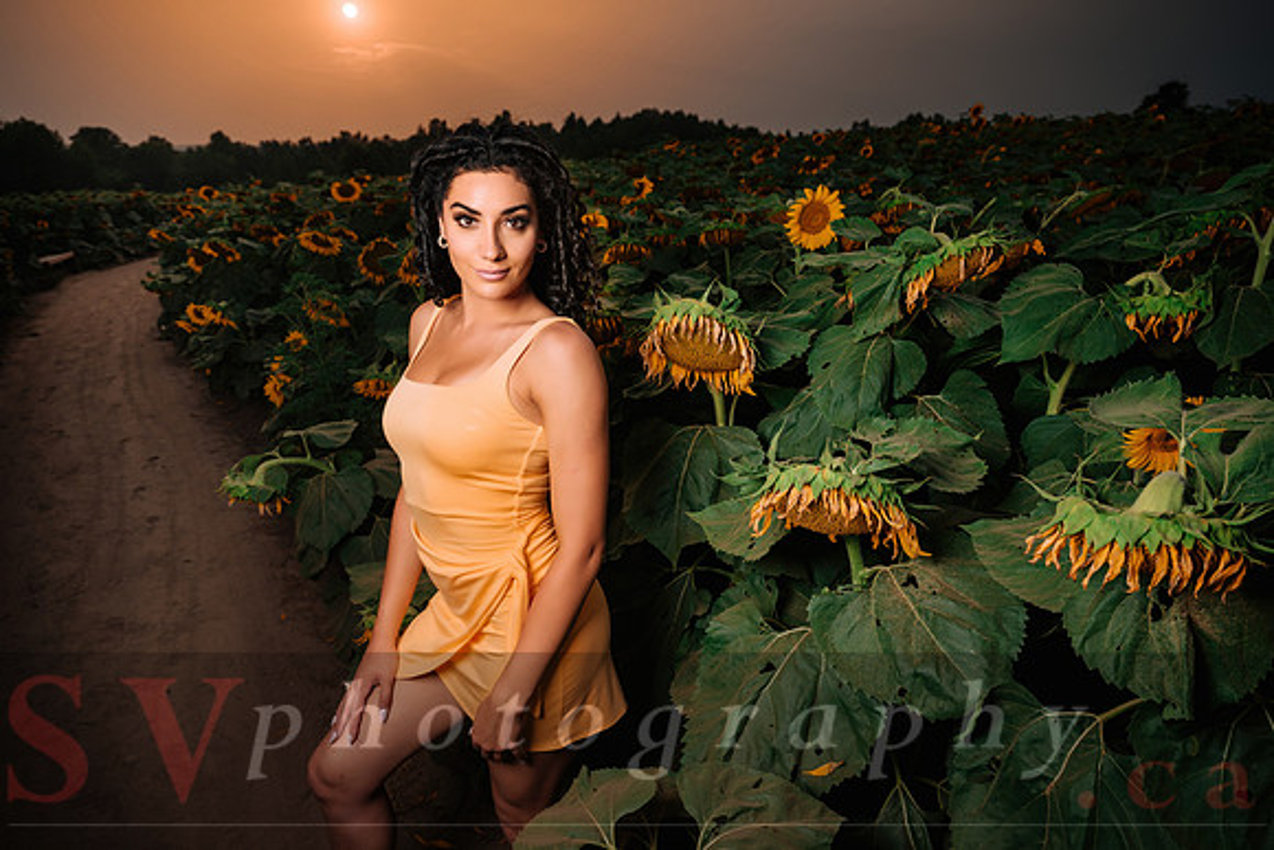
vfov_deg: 53.2
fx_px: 849
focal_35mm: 24
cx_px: 637
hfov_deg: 73.7
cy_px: 425
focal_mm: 24
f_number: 5
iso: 64
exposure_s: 1/200
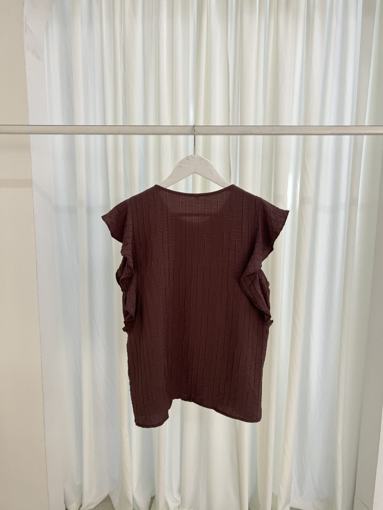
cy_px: 255
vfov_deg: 67.3
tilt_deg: -8.4
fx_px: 384
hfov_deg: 53.1
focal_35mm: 26
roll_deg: +0.0
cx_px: 192
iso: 125
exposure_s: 1/100
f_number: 1.5
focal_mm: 5.7
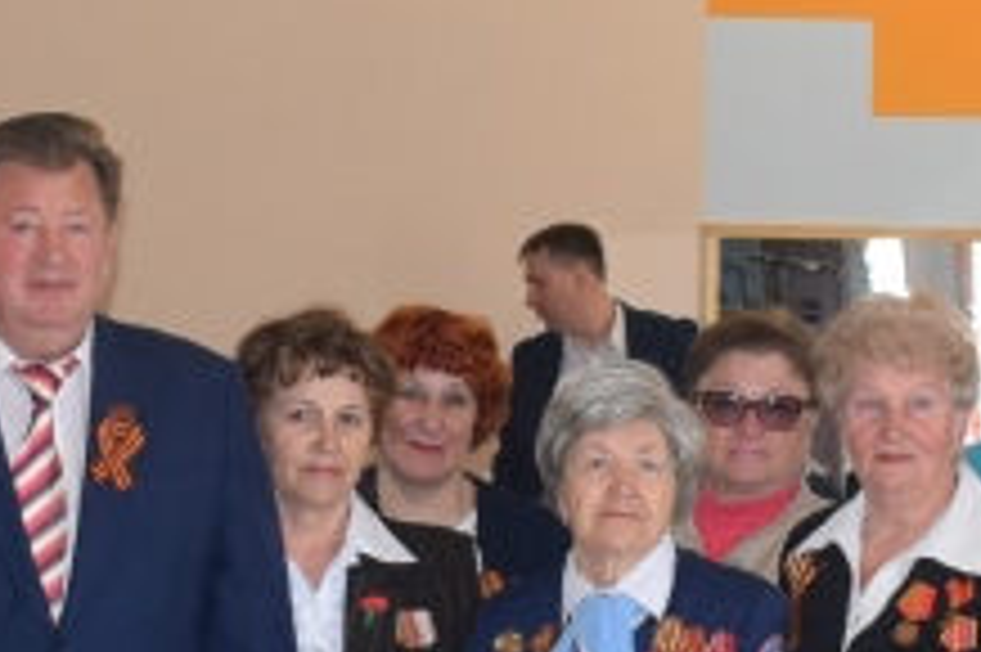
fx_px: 4602
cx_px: 477
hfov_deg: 12.2
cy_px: 551
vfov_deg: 8.1
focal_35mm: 169
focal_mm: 24
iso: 800
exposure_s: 1/100
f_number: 5
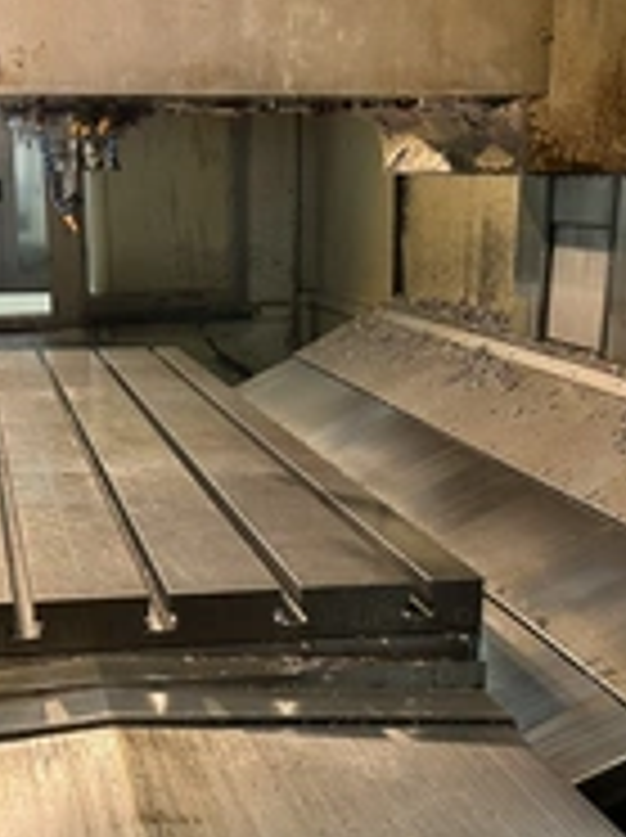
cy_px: 594
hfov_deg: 25.8
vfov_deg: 33.9
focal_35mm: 56
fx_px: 1353
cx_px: 180
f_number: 1.5
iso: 160
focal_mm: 5.7
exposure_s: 1/60
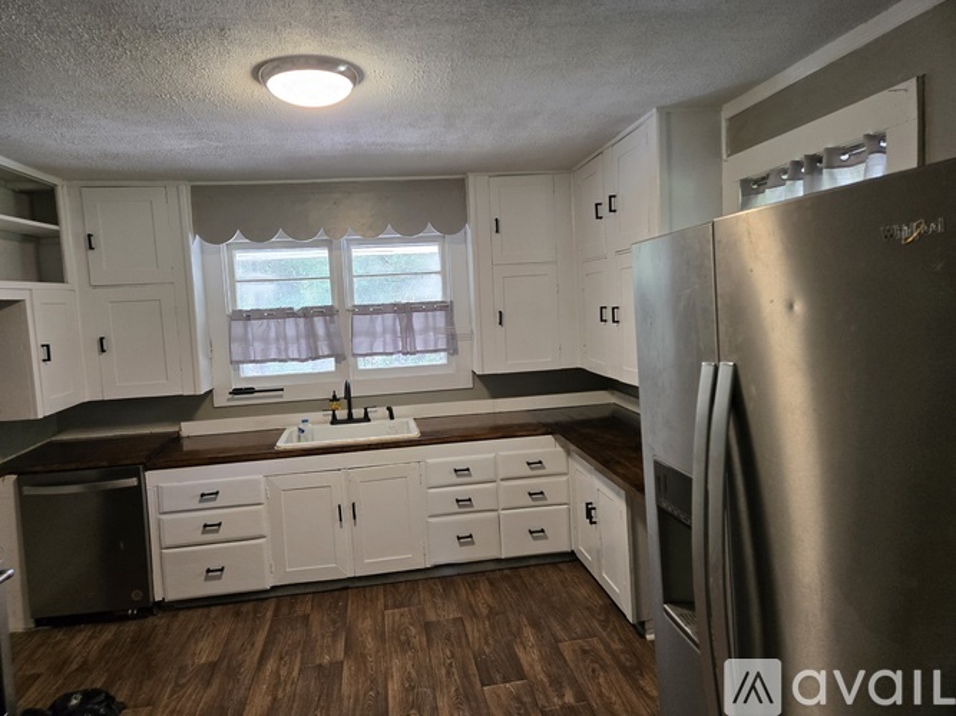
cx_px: 478
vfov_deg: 58.9
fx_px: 635
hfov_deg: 73.9
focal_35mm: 23
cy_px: 358
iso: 200
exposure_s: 1/120
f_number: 1.8
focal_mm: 5.4
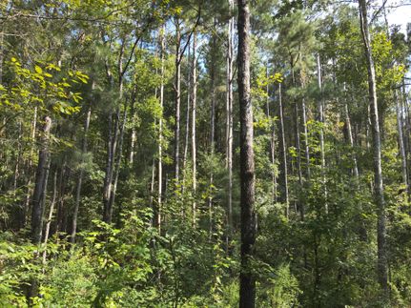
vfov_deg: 56.8
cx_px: 206
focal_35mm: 24
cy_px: 154
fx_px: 285
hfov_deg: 71.6
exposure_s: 1/320
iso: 100
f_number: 2.8
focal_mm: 4.4
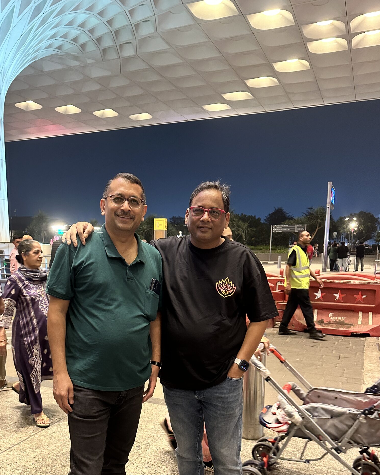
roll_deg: -0.2
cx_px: 160
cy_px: 319
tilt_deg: -9.3
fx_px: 450
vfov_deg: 54.5
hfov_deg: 45.6
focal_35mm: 32
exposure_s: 1/33
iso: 640
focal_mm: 6.86
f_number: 1.78
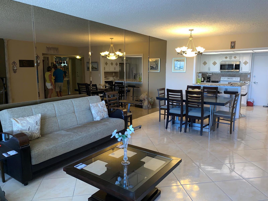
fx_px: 201
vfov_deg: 53.1
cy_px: 100
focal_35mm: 26
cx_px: 134
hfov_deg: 67.3
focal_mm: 4.25
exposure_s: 1/39
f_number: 1.8
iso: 32
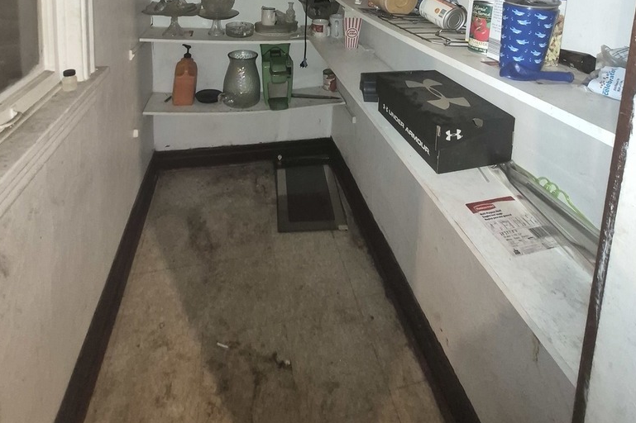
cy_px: -12
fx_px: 336
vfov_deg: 50.3
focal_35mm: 19
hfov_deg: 86.9
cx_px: 306
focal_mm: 1.74
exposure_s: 1/8
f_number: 2.2
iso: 250
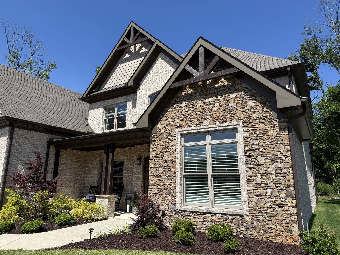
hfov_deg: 71.6
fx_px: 236
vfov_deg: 56.8
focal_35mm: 24
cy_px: 128
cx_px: 170
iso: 80
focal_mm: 6.8
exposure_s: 1/4673
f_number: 1.8
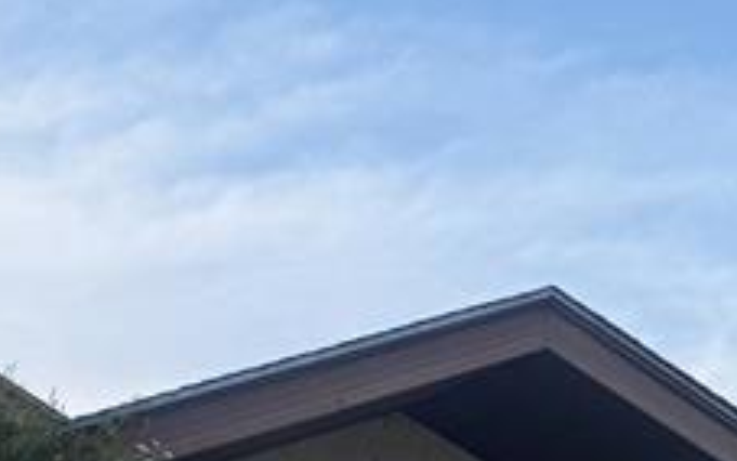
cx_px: -188
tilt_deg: +12.0
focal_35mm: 115
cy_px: 672
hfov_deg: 17.2
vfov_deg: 11.0
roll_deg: +2.3
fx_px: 2310
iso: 80
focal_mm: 6.76
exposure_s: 1/1464
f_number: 1.78
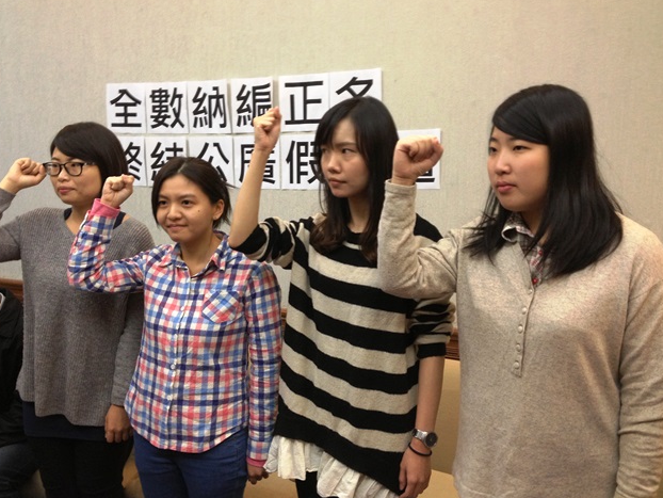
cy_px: 251
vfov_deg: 39.7
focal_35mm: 36
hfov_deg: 51.3
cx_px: 325
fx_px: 690
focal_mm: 4.28
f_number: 2.4
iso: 160
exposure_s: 1/20
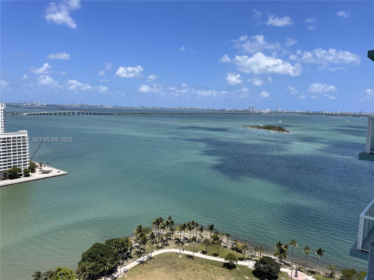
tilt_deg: -5.6
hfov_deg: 67.3
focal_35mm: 26
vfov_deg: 53.1
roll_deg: -1.1
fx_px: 281
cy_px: 140
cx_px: 187
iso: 32
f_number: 1.6
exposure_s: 1/4292
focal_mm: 4.2
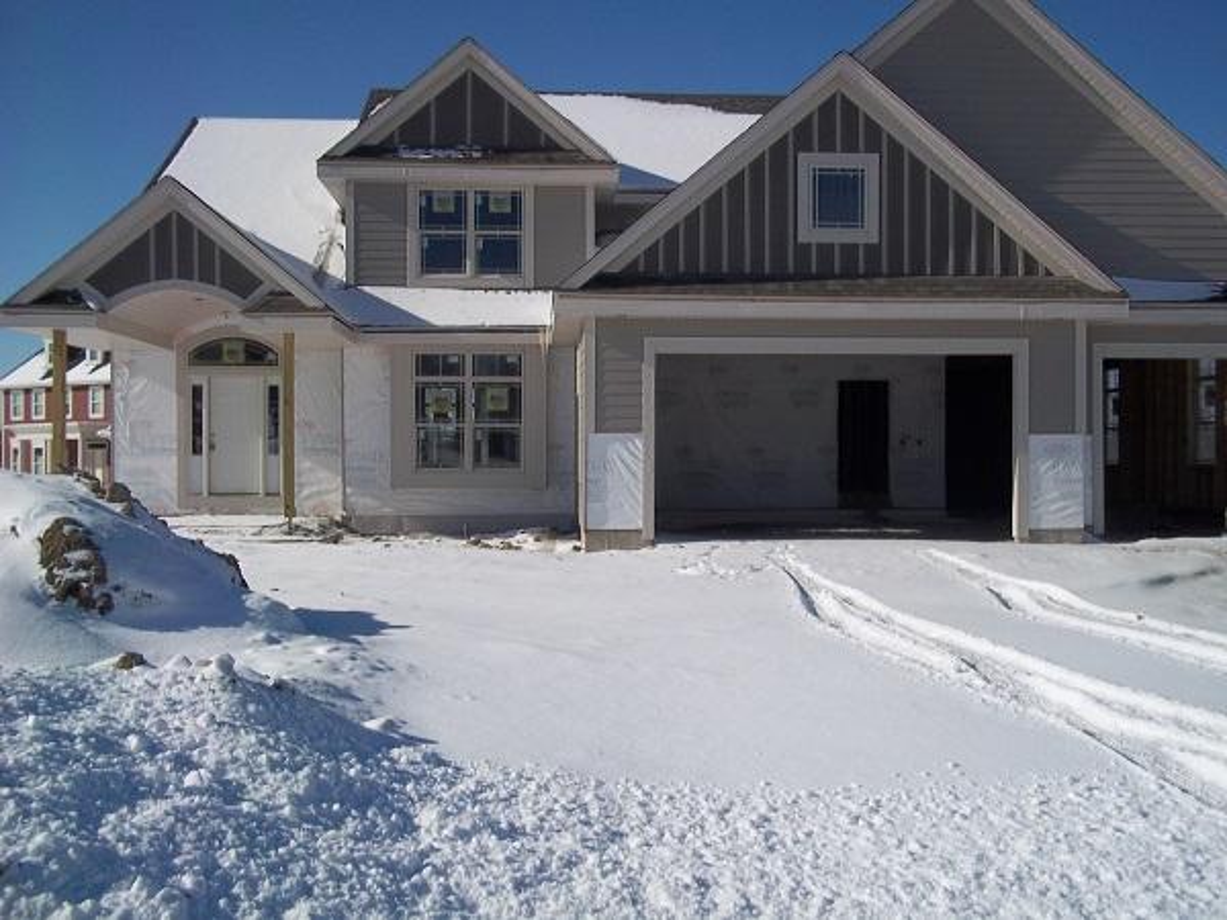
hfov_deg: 51.4
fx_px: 1276
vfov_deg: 39.7
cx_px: 614
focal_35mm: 36
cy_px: 460
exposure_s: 1/640
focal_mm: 6.5
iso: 80
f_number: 8
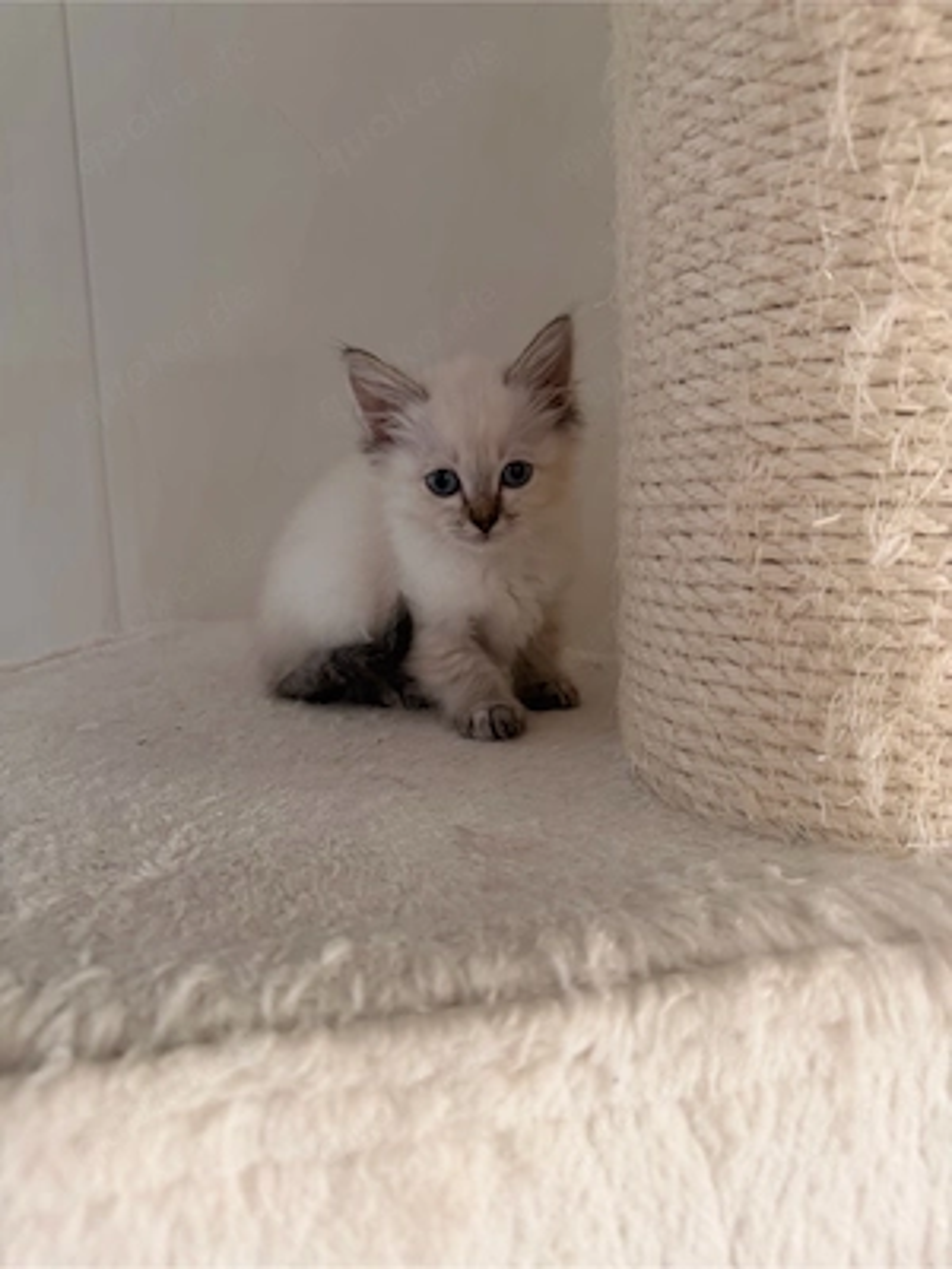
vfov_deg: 71.6
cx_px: 476
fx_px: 880
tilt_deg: -8.1
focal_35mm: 24
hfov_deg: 56.8
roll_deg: +1.2
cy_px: 634
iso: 125
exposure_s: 1/121
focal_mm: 6.76
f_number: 1.78
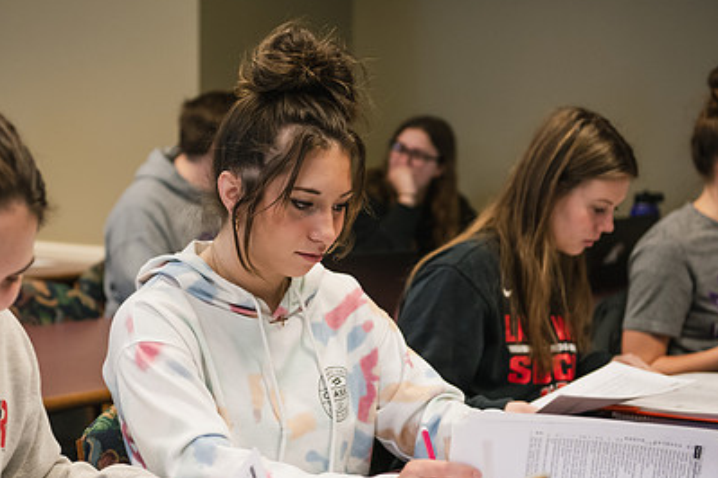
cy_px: 263
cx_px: 259
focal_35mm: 80
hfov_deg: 25.3
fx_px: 1595
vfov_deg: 17.1
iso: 1250
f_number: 3.2
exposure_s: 1/200
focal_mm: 55
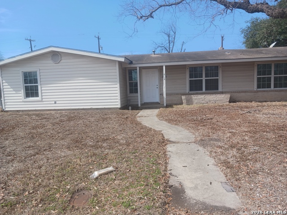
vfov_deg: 51.4
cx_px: 144
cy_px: 108
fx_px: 224
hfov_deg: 65.3
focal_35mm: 27
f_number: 1.8
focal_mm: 4
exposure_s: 1/256
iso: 20
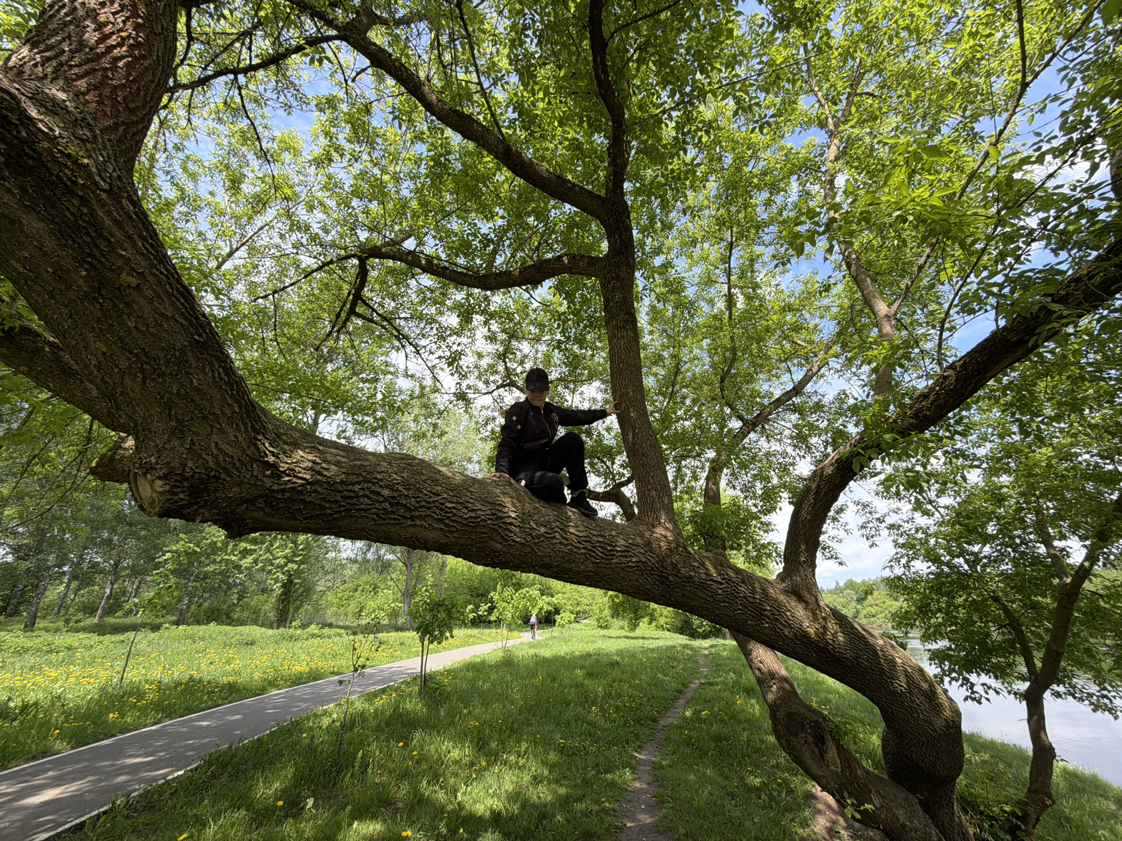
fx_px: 454
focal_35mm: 14
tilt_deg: +23.6
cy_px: 420
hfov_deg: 102.1
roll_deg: +1.6
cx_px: 561
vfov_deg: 85.7
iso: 40
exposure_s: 1/514
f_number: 2.2
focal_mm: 2.22
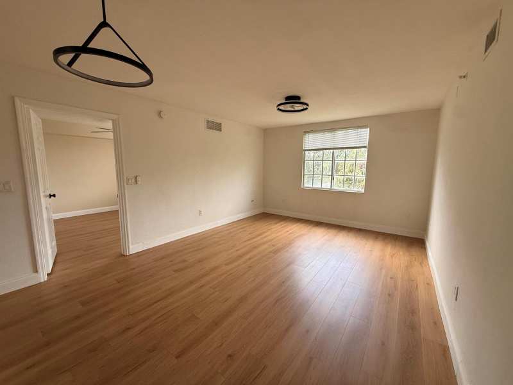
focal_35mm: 14
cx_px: 256
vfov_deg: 85.7
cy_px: 192
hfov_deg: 102.1
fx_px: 207
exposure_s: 1/120
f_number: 2.2
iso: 125
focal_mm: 2.22
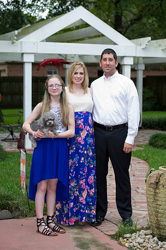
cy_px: 125
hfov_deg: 19.4
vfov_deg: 28.9
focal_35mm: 70
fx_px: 485
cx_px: 83
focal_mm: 70
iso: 640
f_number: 3.5
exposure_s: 1/200
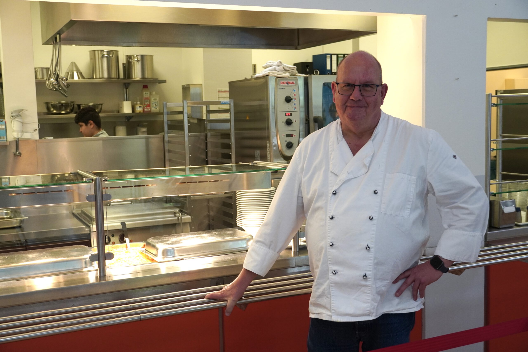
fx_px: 682
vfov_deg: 28.9
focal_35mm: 46
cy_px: 176
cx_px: 264
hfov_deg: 42.3
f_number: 4.5
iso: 800
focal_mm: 31
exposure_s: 1/160
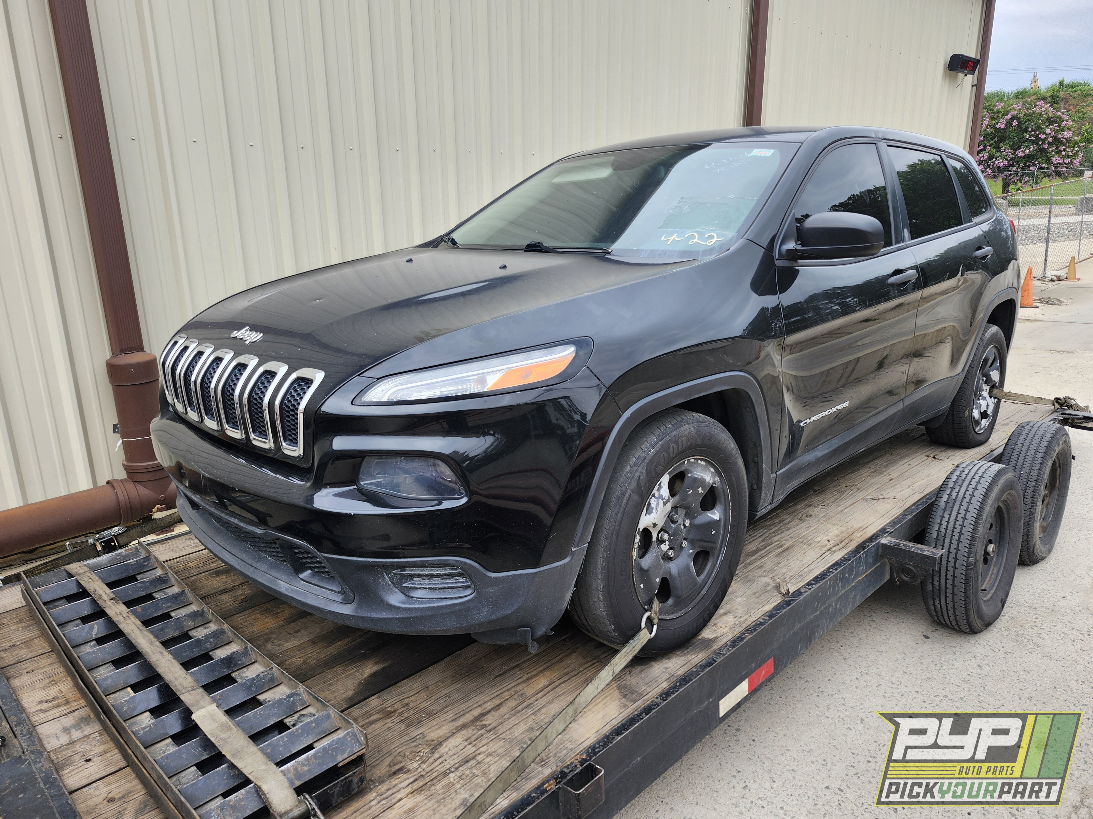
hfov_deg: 73.9
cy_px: 410
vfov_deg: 58.9
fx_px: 726
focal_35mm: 23
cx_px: 546
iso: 25
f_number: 1.8
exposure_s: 1/255
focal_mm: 5.54
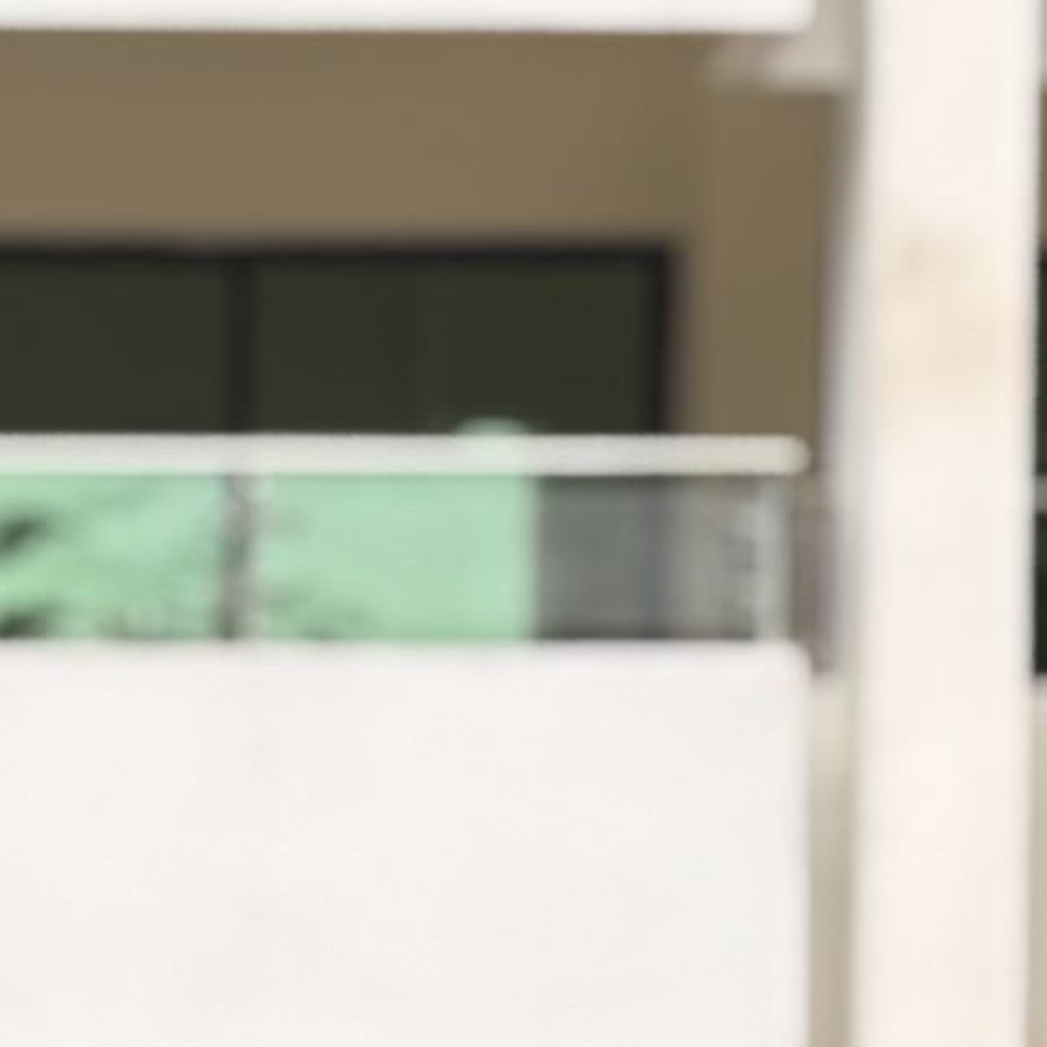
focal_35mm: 303
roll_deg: -0.7
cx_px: -884
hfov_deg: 5.7
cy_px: 2115
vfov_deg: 5.6
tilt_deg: +0.2
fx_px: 10369
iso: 40
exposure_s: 1/172
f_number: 1.6
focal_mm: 5.96
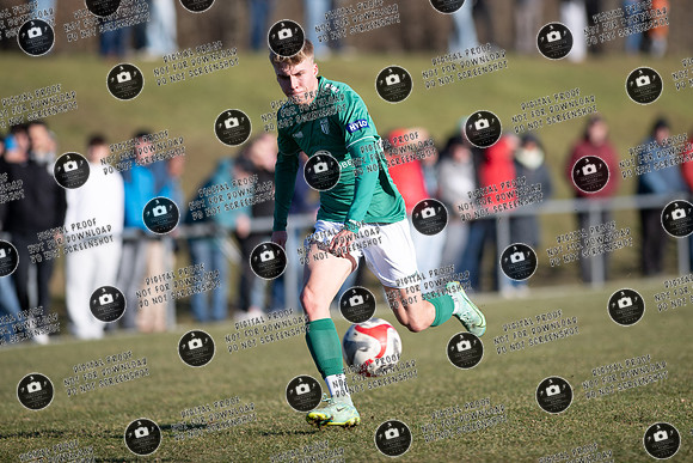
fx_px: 6622
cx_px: 367
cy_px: 198
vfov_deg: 4.0
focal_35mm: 344
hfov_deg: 6.0
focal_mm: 300
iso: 110
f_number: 3.2
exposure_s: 1/1600
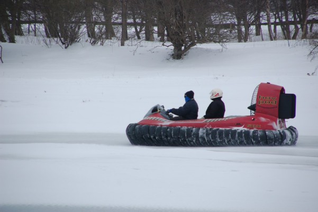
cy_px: 106
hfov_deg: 6.9
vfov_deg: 4.6
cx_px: 159
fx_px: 2648
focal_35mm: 300
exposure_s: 1/800
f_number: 6.3
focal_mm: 200
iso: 400
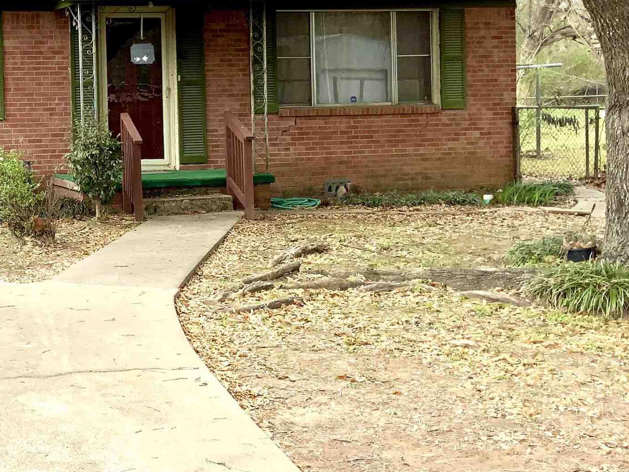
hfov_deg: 28.3
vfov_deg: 22.6
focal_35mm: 64
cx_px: -12
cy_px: 99
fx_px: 1163
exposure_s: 1/309
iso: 16
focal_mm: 3
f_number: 1.8
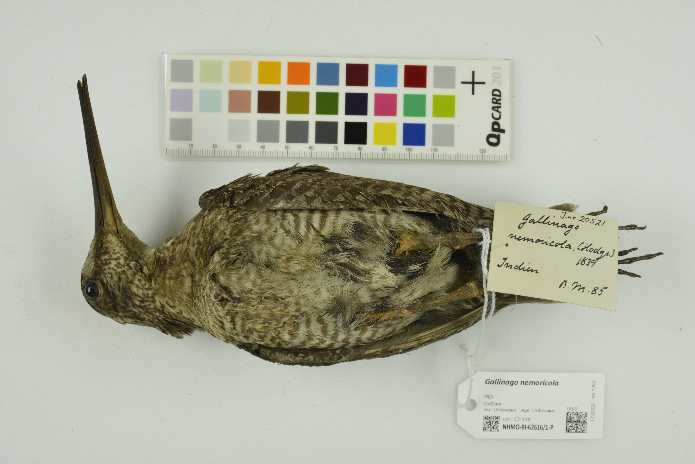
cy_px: 232
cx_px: 348
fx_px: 676
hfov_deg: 54.4
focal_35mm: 35
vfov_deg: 37.9
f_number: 16
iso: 800
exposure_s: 1/125
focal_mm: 35
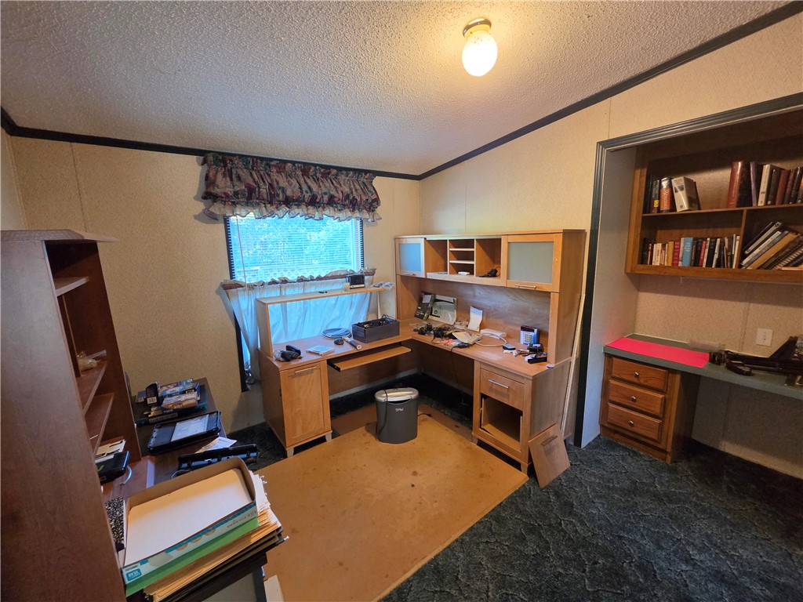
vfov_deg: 89.9
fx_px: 302
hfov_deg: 106.2
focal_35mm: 13
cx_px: 402
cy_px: 301
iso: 500
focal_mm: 2.2
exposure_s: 1/60
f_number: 2.2
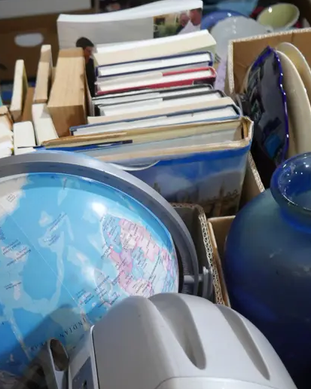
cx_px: 44
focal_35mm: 62
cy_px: 361
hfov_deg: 24.1
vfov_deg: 29.1
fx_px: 713
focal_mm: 16
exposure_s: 1/60
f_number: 3.6
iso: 1250
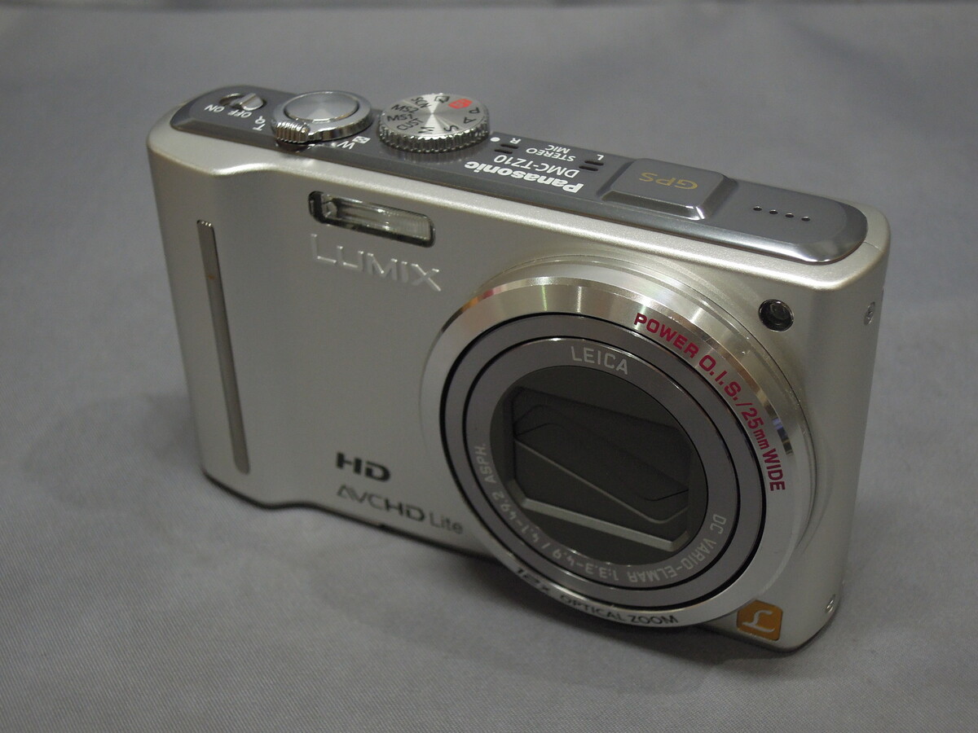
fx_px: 1554
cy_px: 366
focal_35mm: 55
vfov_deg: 26.6
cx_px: 489
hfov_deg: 34.9
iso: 280
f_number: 3.5
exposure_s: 1/60
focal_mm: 9.9
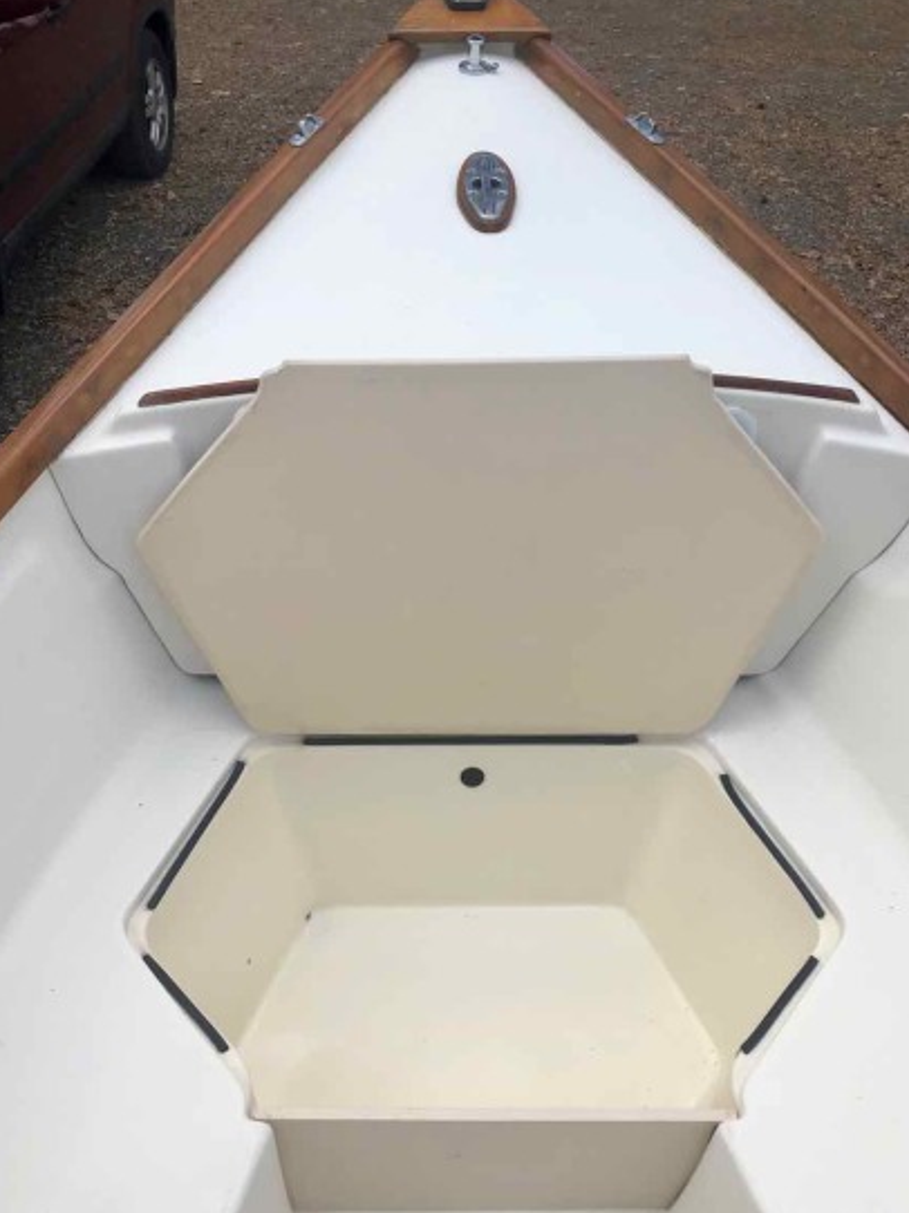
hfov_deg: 45.4
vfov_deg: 58.3
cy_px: 568
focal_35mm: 31
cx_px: 446
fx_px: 1086
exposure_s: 1/1412
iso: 20
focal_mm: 3.99
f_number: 1.8
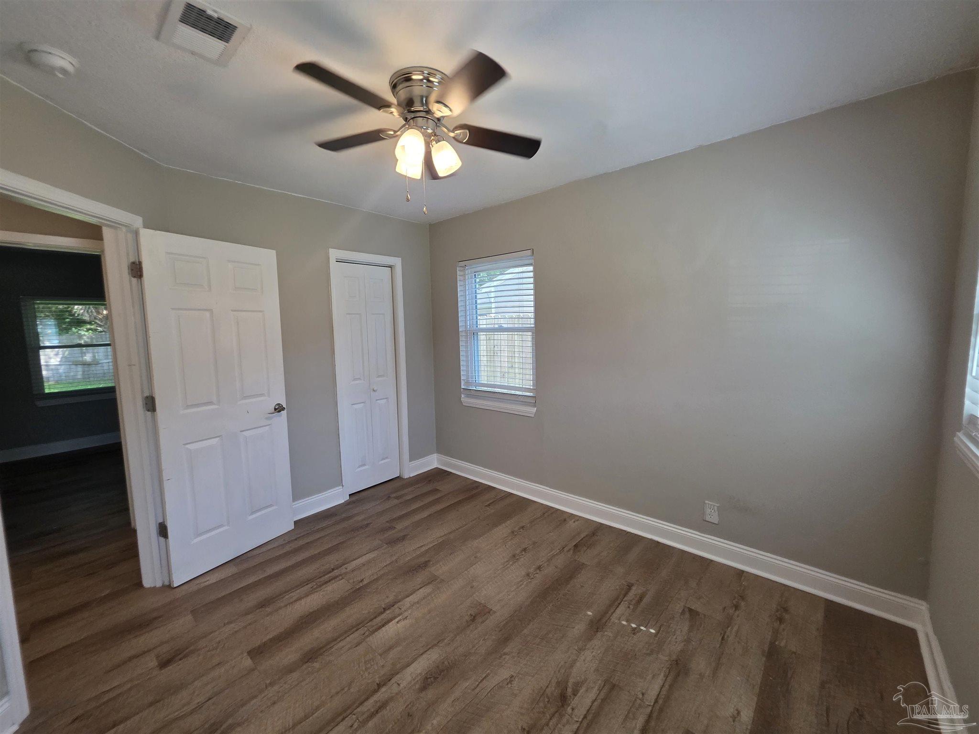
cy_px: 367
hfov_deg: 106.2
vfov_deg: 89.9
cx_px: 490
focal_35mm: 13
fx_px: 368
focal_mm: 2.2
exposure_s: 1/120
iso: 160
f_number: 1.9
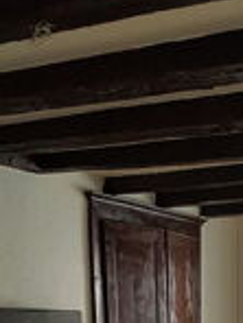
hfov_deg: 19.1
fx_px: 702
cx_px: 245
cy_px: 451
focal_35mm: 75
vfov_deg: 22.4
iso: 80
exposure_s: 1/50
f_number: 1.7
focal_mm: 4.2
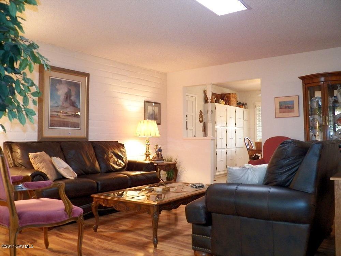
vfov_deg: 45.4
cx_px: 170
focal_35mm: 31
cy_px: 128
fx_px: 305
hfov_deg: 58.4
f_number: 2.8
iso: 320
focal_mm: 5.5
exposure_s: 1/30
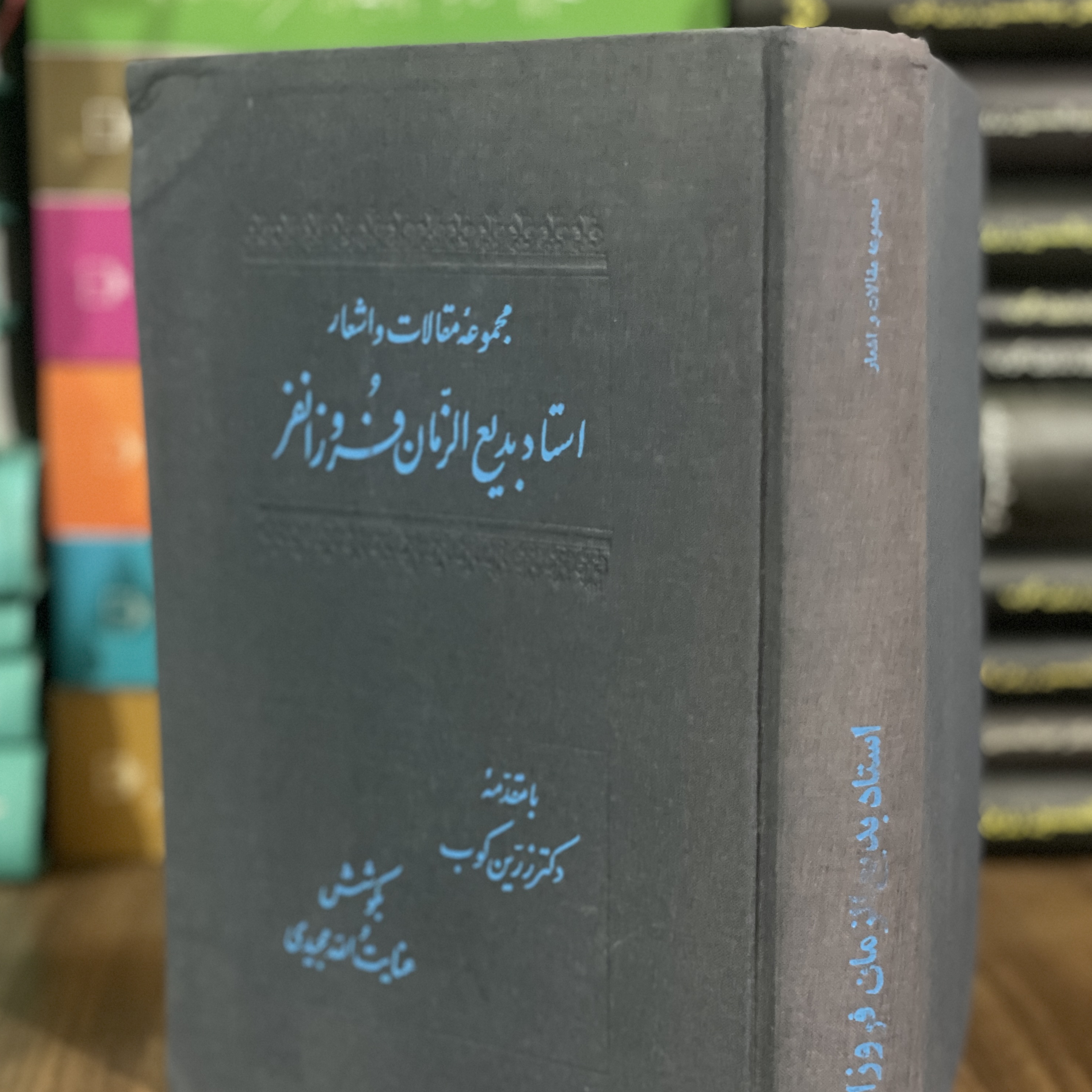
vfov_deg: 27.6
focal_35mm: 62
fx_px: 2213
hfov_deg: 27.7
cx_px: 542
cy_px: 673
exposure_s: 1/15
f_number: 2
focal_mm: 6
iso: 640
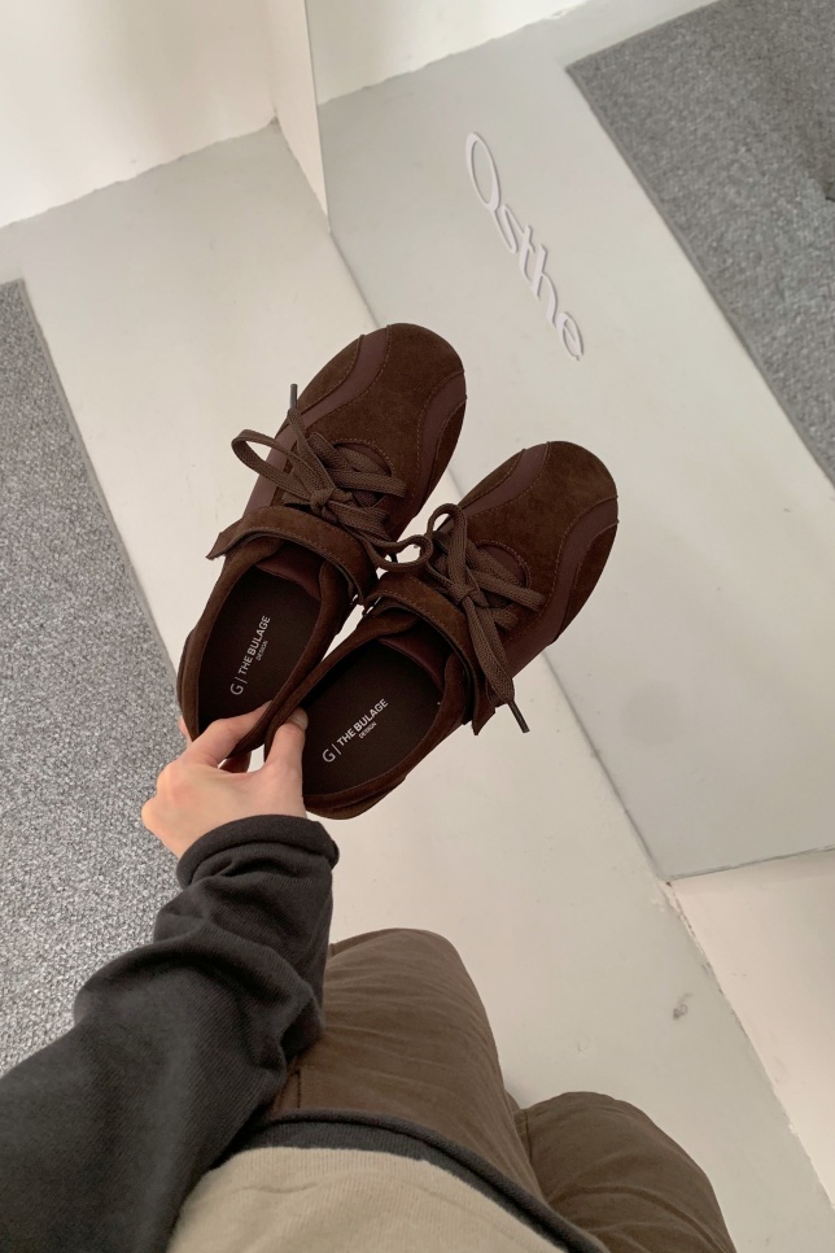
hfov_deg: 46.2
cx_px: 353
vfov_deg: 65.5
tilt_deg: -73.3
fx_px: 974
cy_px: 626
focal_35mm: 28
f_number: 1.8
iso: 125
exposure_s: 1/60
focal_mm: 4.25
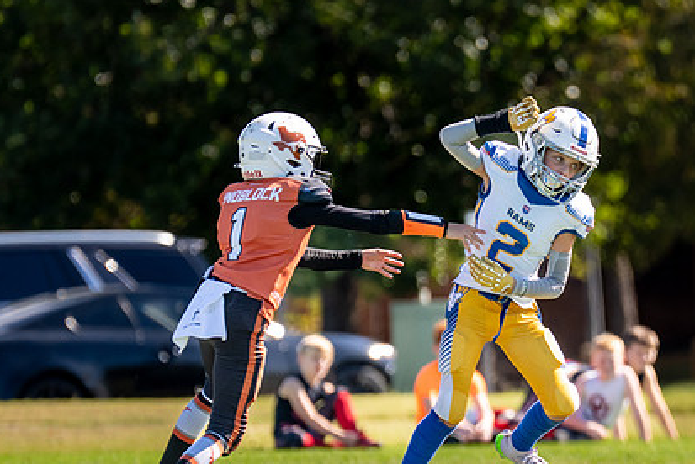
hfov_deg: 2.9
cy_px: 323
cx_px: 460
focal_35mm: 717
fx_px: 13851
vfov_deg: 1.9
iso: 100
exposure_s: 1/1600
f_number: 2.8
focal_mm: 200
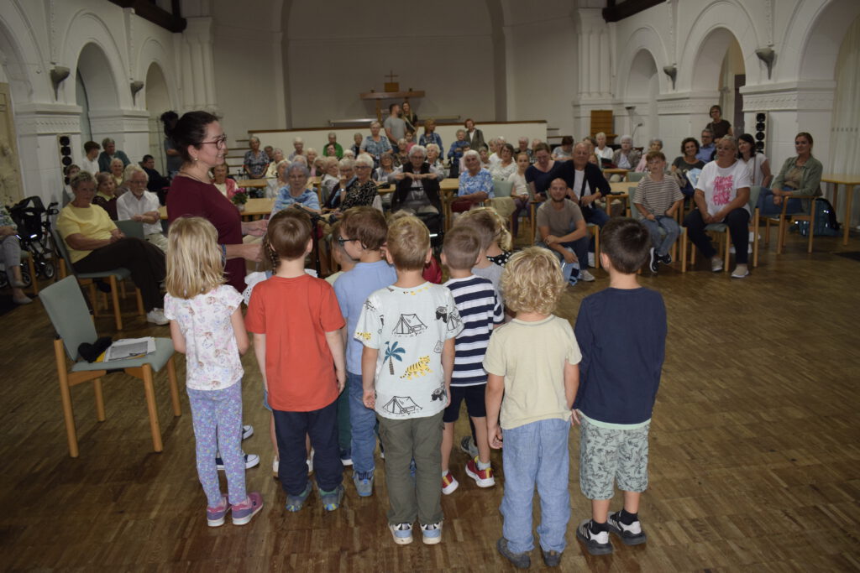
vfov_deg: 43.6
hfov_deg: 61.9
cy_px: 286
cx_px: 430
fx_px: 717
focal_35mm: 30
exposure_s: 1/60
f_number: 4
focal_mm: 20
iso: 800
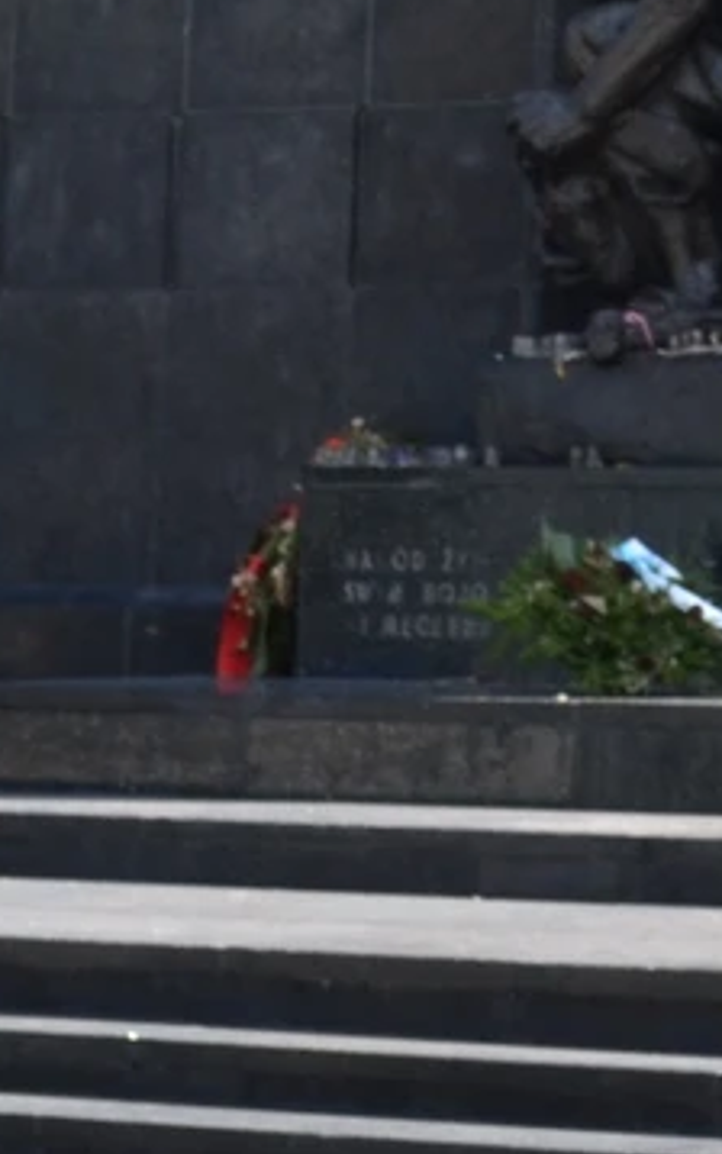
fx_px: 5914
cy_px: -250
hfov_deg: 6.9
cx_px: 1022
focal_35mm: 188
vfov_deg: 10.9
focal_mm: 22
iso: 100
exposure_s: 1/160
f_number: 6.3
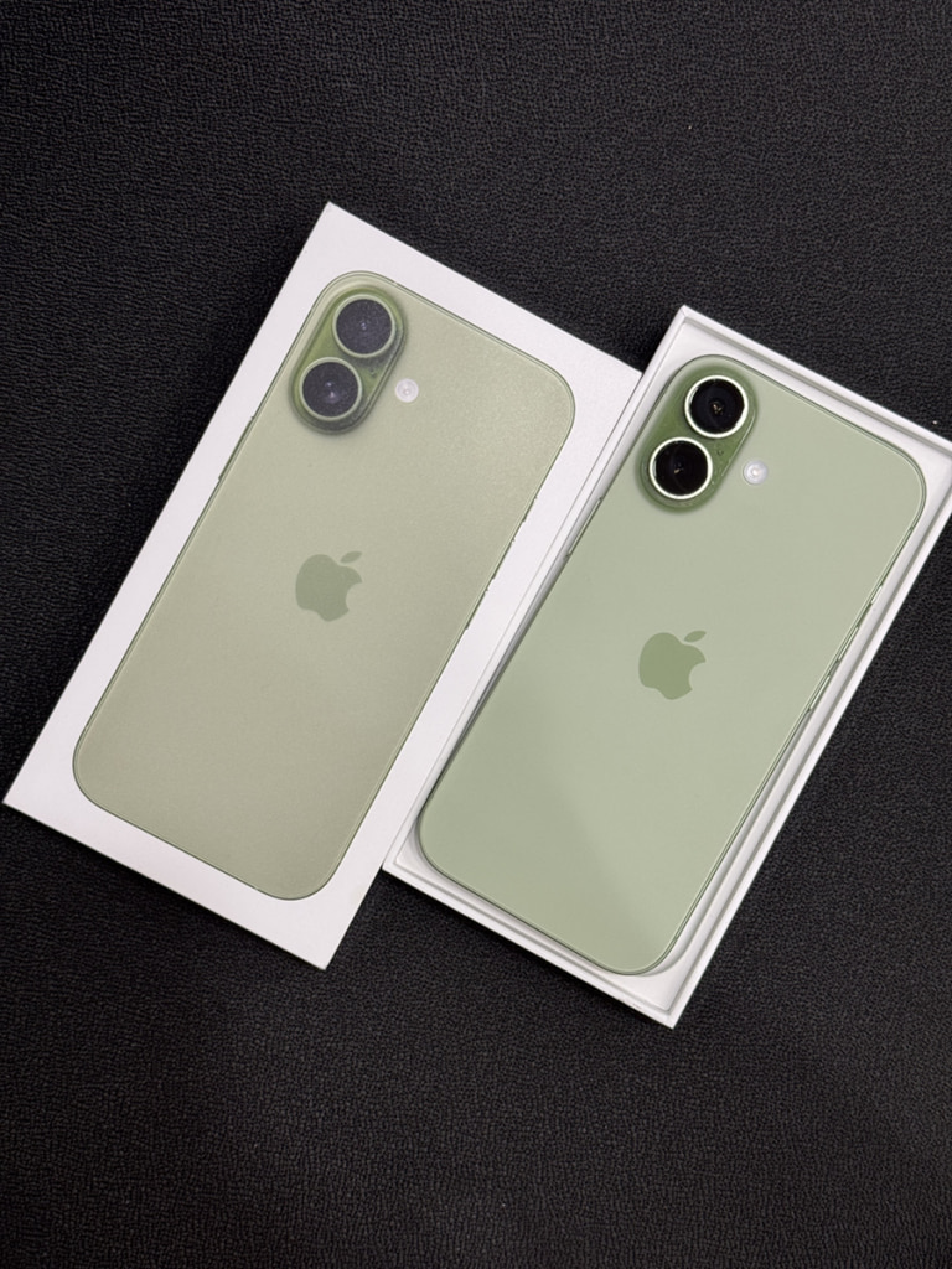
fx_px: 1760
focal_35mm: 48
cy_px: 634
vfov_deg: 39.7
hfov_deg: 30.3
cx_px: 476
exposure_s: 1/77
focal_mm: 6.76
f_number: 1.78
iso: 100
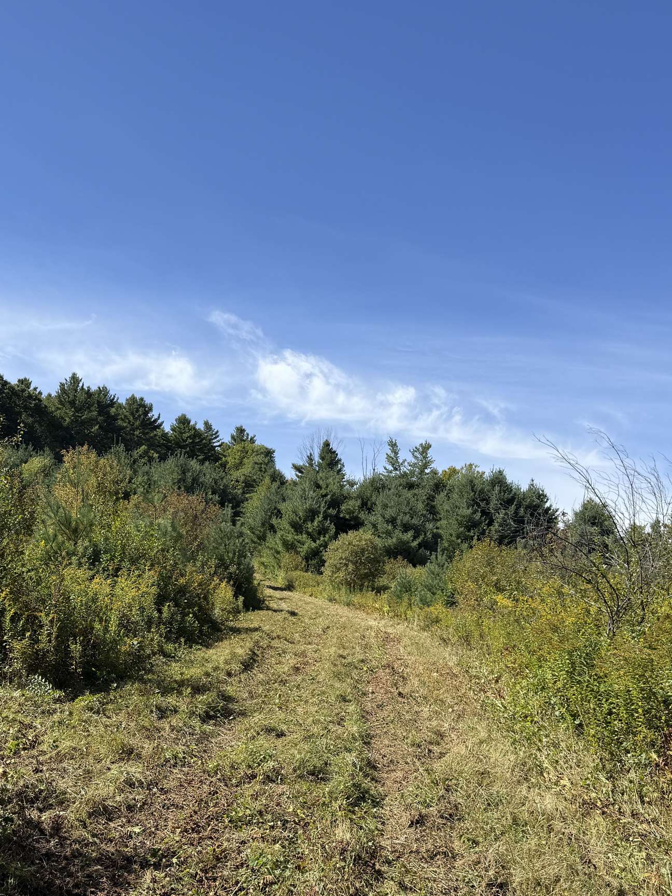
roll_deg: -2.3
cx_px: 290
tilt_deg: +4.5
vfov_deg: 55.8
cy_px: 588
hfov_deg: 44.1
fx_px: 828
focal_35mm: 32
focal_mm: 6.76
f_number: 1.78
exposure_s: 1/3584
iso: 80
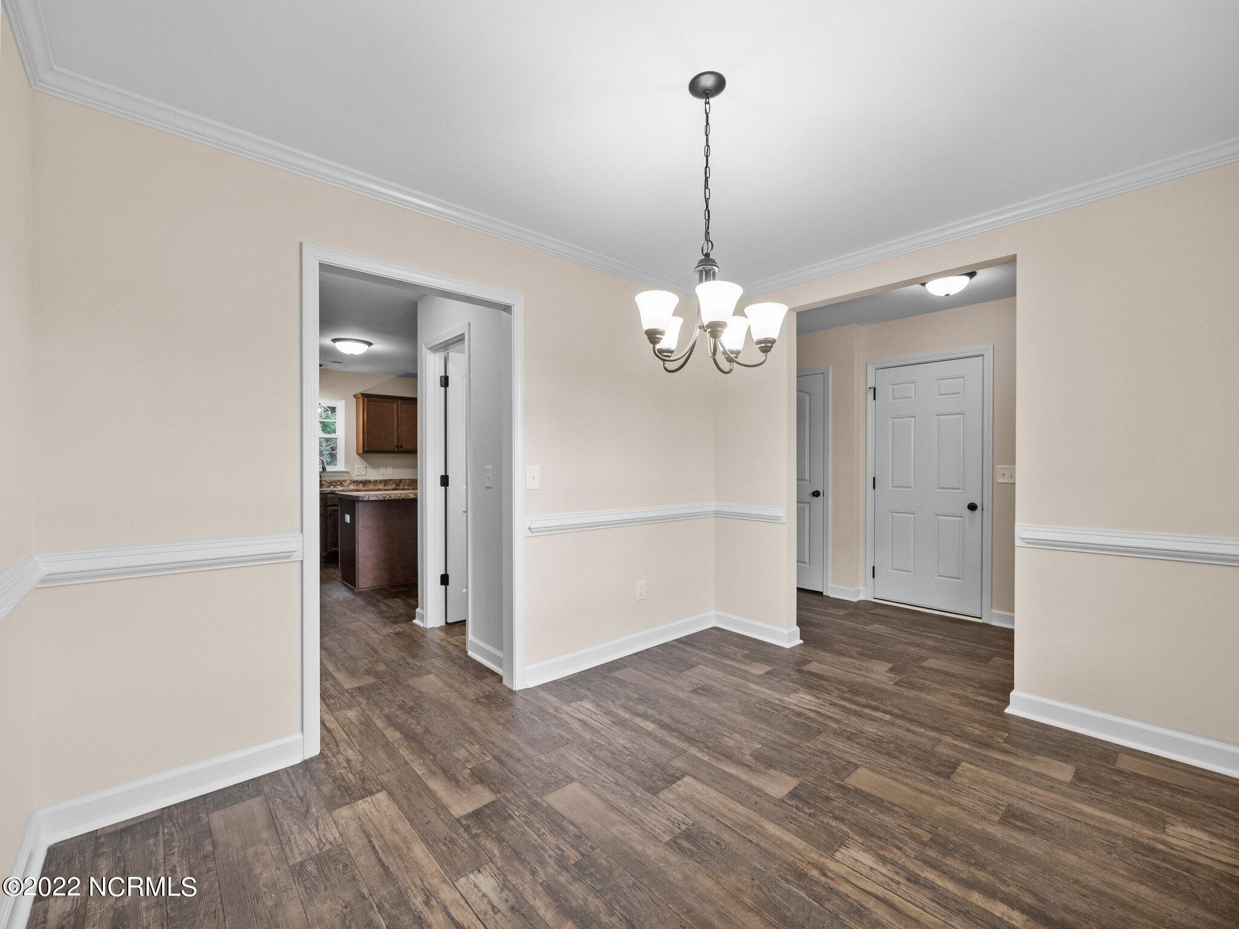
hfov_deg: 102.1
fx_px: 501
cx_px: 620
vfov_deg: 85.7
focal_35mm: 14
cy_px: 464
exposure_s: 1/13
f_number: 4
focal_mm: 7
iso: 400
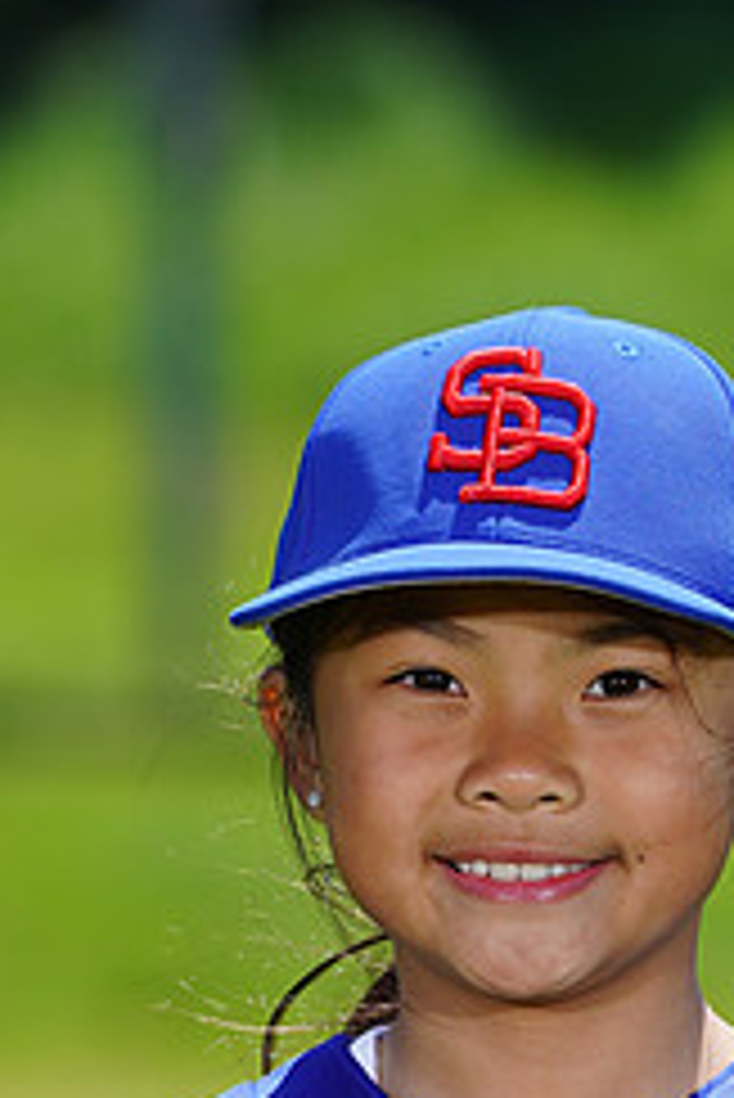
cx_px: 426
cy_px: 1274
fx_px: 22445
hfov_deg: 1.9
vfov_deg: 2.8
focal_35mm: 735
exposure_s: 1/250
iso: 100
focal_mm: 309
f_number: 8
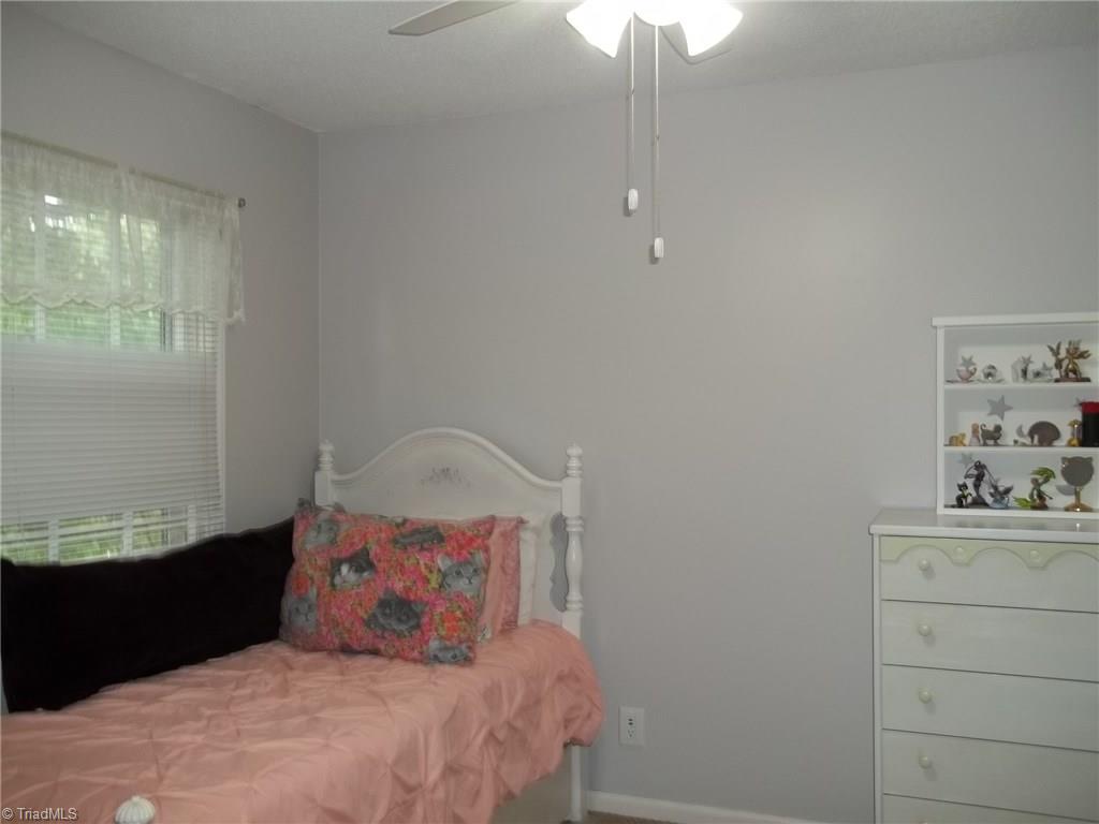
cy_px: 412
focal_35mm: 32
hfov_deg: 56.8
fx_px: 1016
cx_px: 550
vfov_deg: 44.2
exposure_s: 1/30
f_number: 2.9
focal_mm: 5.7
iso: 80
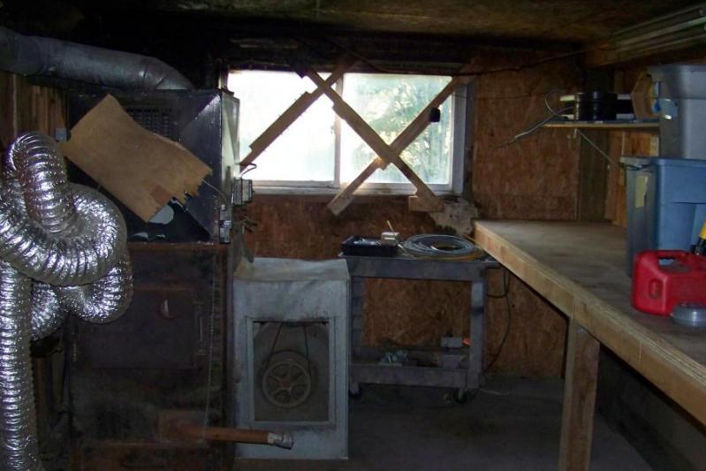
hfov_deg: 41.1
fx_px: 941
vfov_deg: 28.0
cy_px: 277
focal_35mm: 48
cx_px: 346
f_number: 2.8
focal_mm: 5.85
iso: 200
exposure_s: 1/30
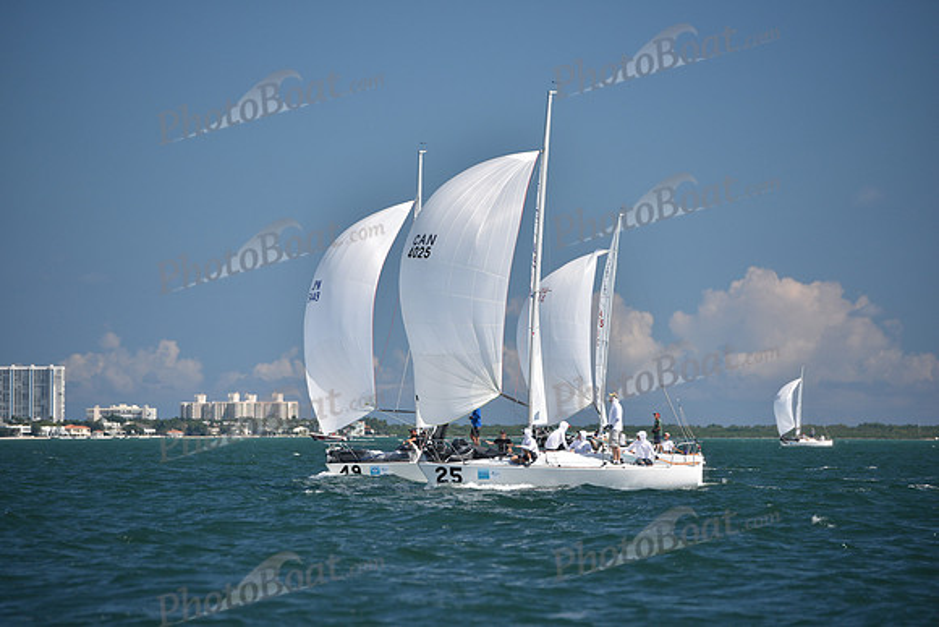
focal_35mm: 200
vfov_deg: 6.9
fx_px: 5218
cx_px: 470
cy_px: 314
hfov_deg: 10.3
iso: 250
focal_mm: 200
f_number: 4.5
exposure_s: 1/1250
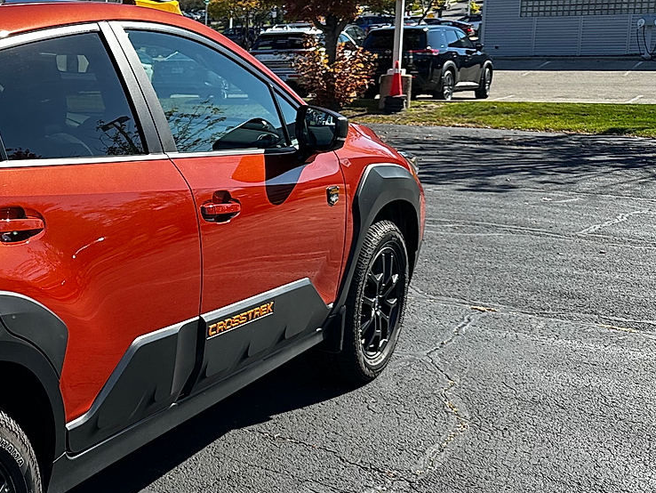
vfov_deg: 28.0
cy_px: 240
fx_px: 986
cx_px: -22
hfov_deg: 33.2
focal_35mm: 52
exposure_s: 1/2028
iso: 80
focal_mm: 6.86
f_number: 1.78
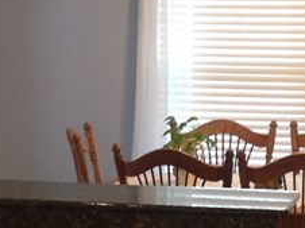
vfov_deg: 9.3
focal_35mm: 159
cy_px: 185
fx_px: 1399
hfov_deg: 12.4
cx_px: 165
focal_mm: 4.28
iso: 64
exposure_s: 1/15
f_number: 2.4
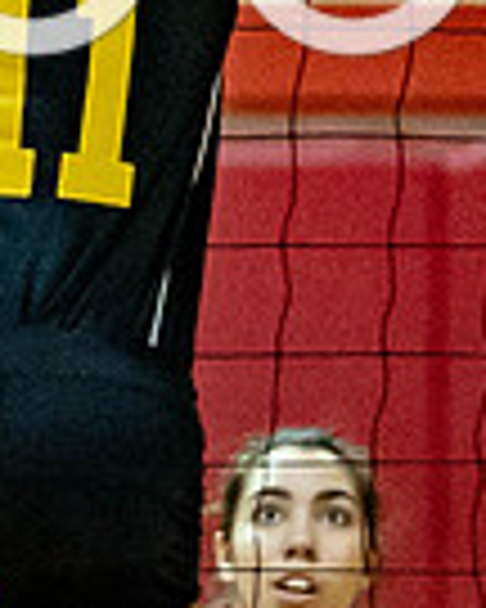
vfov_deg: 1.8
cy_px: -406
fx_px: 18879
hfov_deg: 1.5
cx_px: 91
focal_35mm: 1050
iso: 6400
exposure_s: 1/500
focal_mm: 144
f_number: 3.5
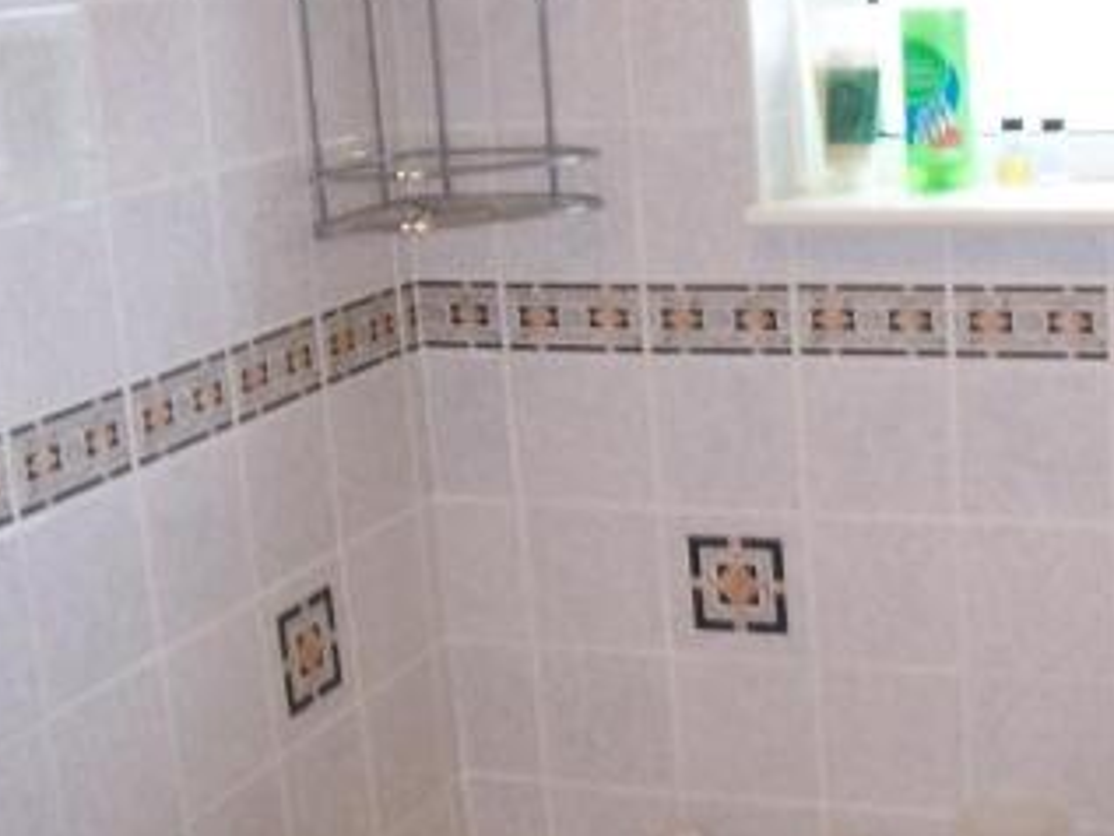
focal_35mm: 68
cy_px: 406
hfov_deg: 27.9
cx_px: 912
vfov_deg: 21.6
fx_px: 2189
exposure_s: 1/30
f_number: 2.8
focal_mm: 5.6
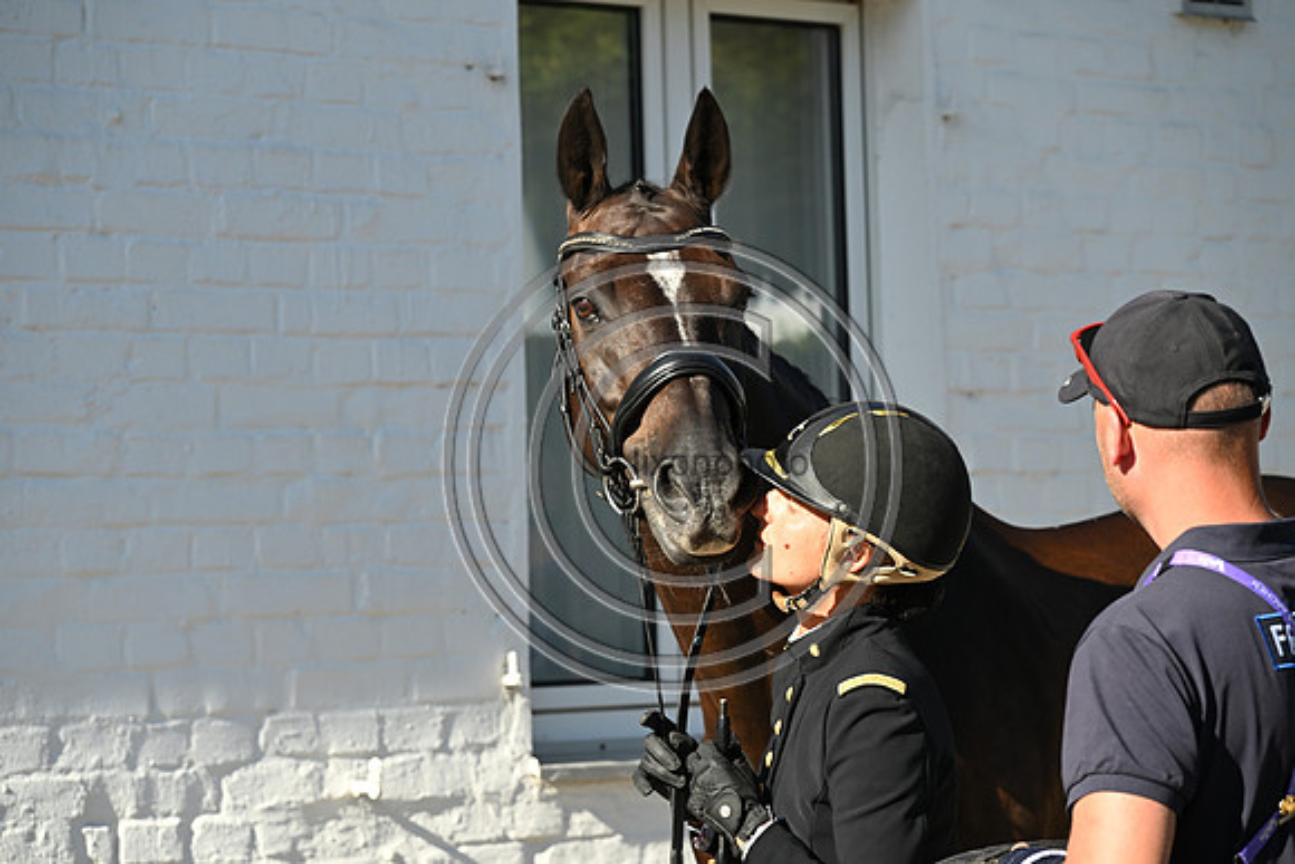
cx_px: 648
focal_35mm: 120
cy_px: 432
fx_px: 4317
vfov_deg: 11.4
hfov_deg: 17.1
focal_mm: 120
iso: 720
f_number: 6.3
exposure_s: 1/1600
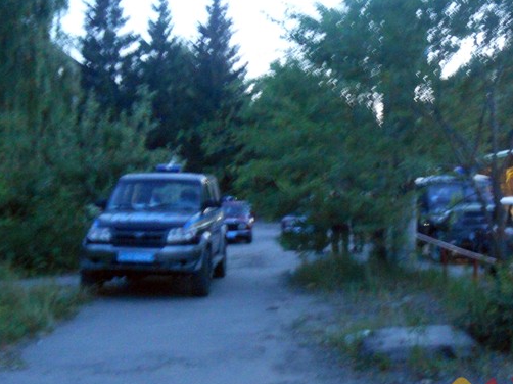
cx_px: 355
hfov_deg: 35.7
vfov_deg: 27.5
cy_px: 185
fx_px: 785
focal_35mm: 53
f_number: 3.9
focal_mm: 6.9
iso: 800
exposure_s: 1/2.5
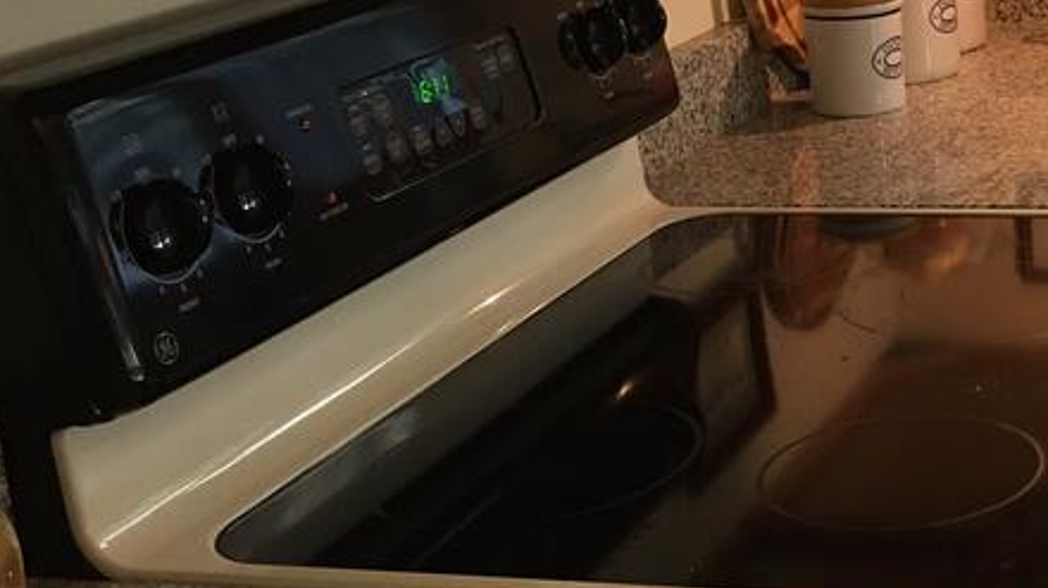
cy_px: 95
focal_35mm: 69
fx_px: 1916
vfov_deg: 17.3
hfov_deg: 29.1
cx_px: 977
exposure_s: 1/10
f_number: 2.2
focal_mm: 4.15
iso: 80
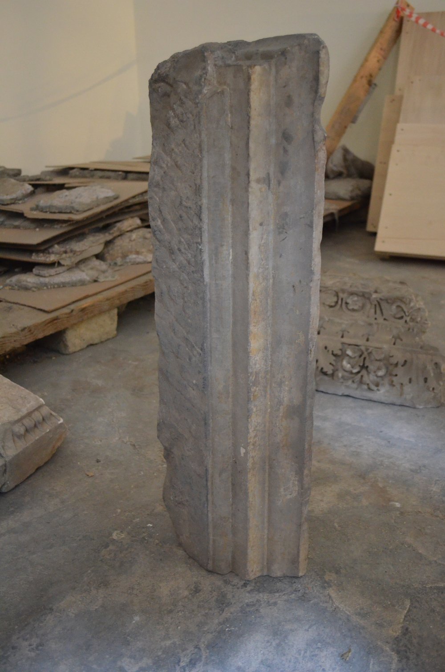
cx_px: 222
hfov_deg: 39.8
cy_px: 336
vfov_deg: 57.3
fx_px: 614
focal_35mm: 33
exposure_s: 1/8
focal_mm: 22
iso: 3200
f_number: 4
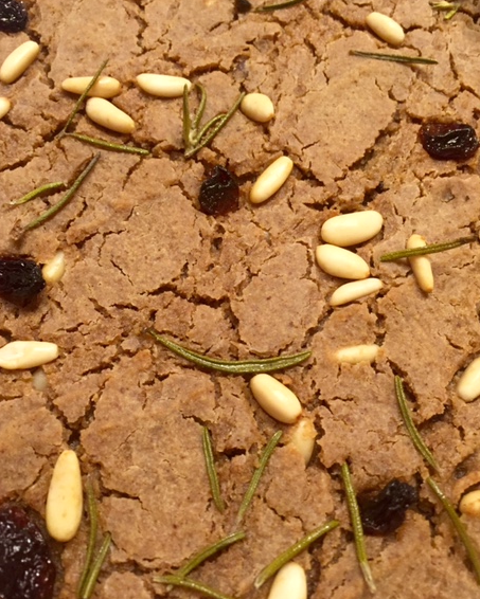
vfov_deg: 55.6
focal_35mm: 32
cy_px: 283
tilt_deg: -66.4
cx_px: 236
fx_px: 568
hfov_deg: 45.8
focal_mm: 4.15
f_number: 2.2
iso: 250
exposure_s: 1/25
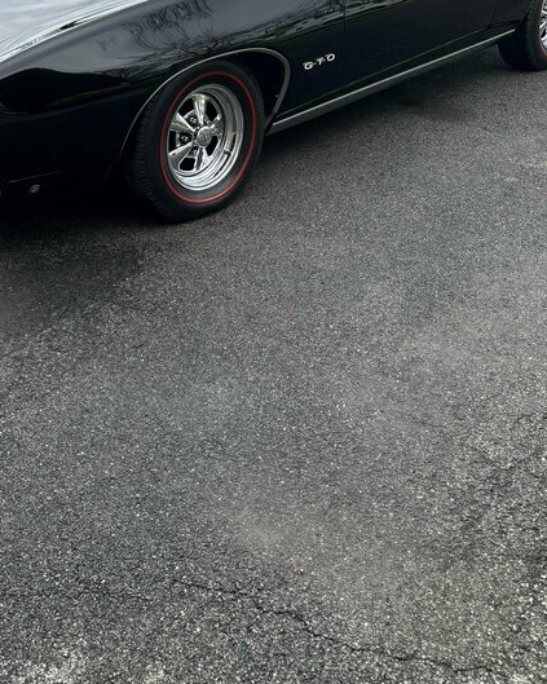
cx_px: 243
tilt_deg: -19.0
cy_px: 120
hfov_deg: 31.4
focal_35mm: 48
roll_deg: -0.4
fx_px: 972
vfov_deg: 37.2
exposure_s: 1/1092
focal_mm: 5.96
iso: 50
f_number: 1.6
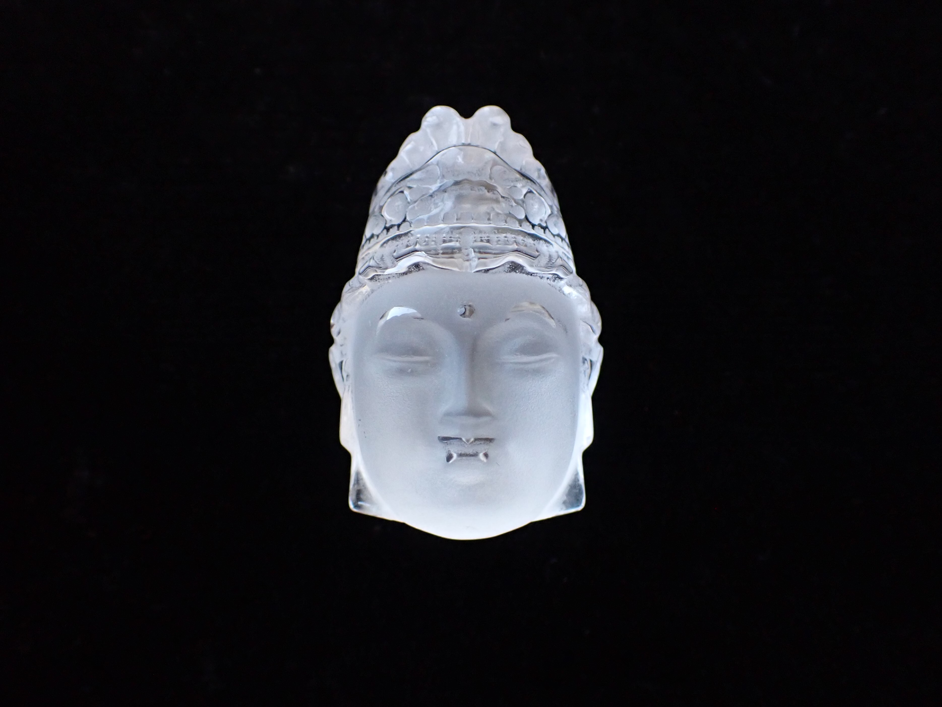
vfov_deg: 46.8
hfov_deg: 60.0
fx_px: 816
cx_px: 471
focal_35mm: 30
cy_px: 354
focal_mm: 5.4
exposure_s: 1/125
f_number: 3.2
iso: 640
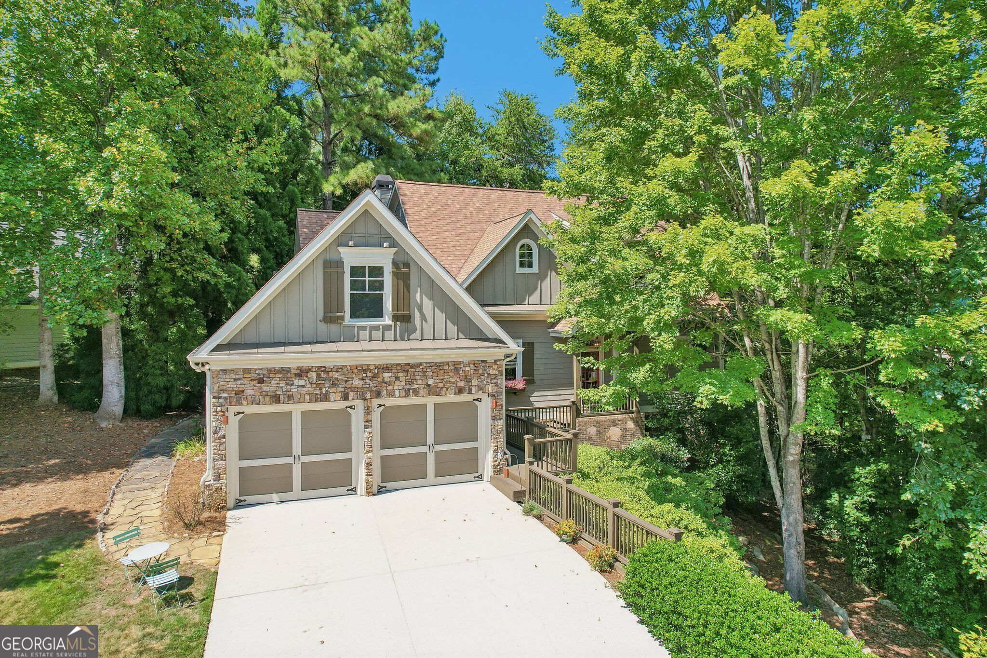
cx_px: 494
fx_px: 603
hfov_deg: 78.6
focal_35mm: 22
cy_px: 329
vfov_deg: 57.2
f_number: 2.8
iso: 100
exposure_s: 1/730
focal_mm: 8.4
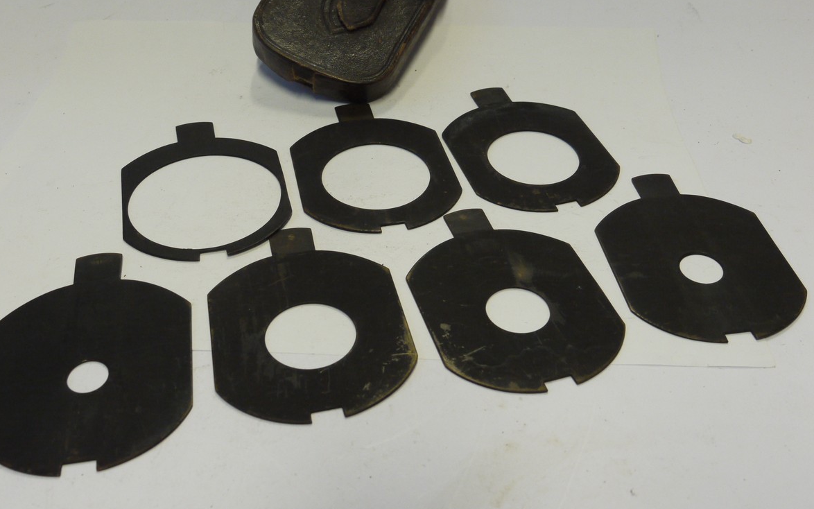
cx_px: 399
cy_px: 210
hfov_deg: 50.4
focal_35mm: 39
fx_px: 865
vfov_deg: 32.7
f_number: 8
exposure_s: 1/60
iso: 800
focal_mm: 18
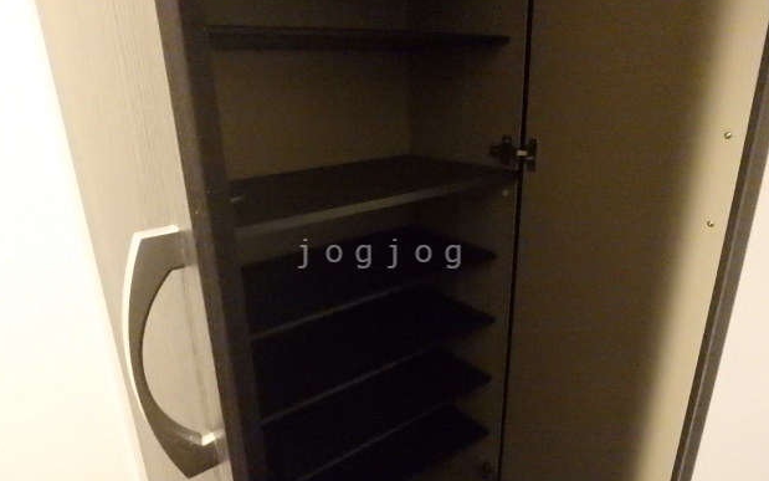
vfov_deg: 53.0
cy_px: 254
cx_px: 383
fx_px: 482
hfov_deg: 77.2
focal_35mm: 23
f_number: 3.5
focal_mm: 3.7
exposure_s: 1/25
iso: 3200
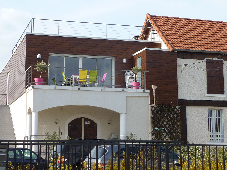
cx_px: 114
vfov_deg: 19.4
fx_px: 498
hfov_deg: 25.7
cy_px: 85
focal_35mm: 76
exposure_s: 1/400
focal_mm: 6.9
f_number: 4
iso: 80
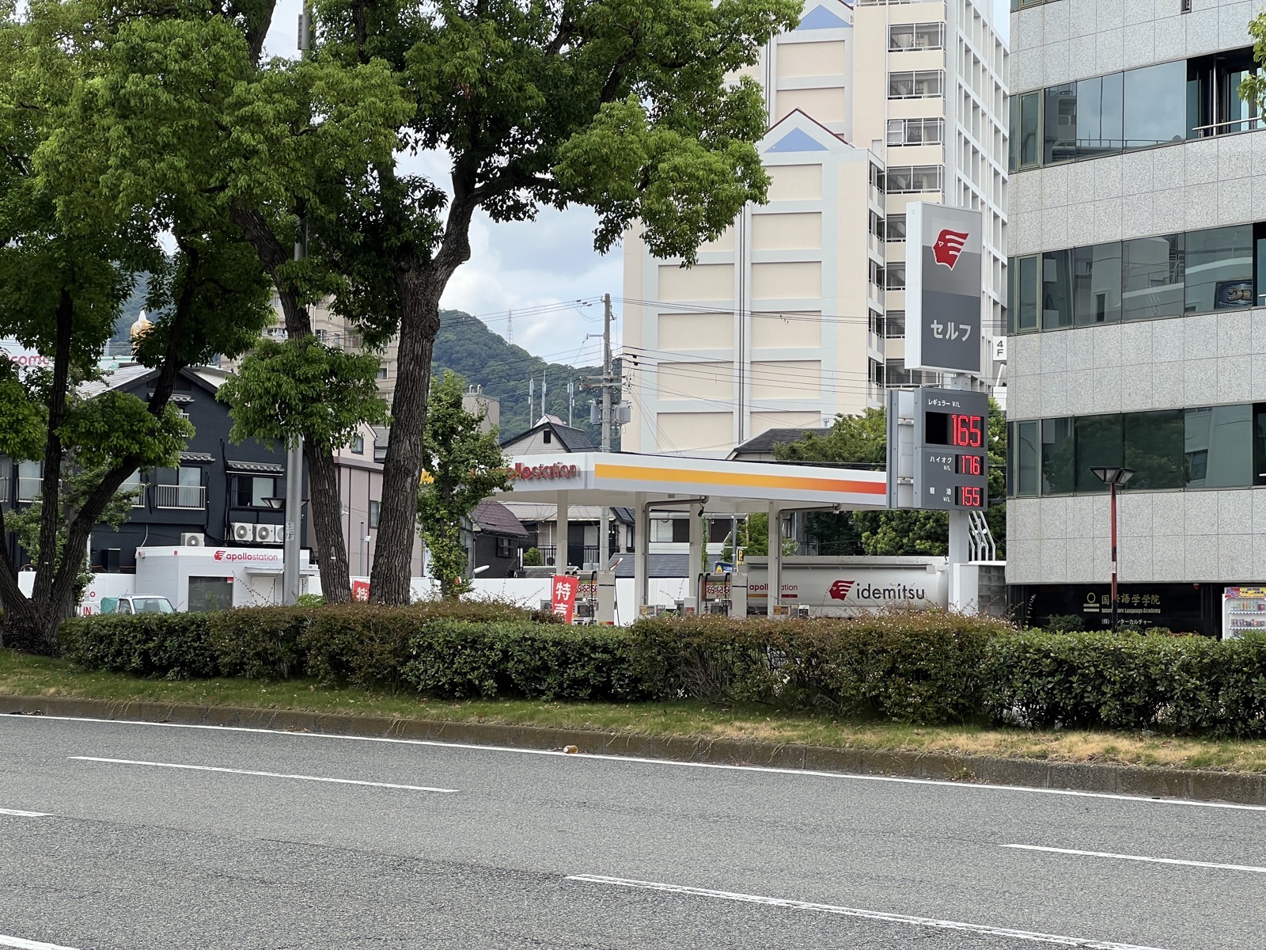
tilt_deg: +4.2
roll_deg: -0.7
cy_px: 475
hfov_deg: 25.3
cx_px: 633
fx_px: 2816
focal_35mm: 77
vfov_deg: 19.1
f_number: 2.8
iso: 32
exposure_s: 1/273
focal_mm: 9
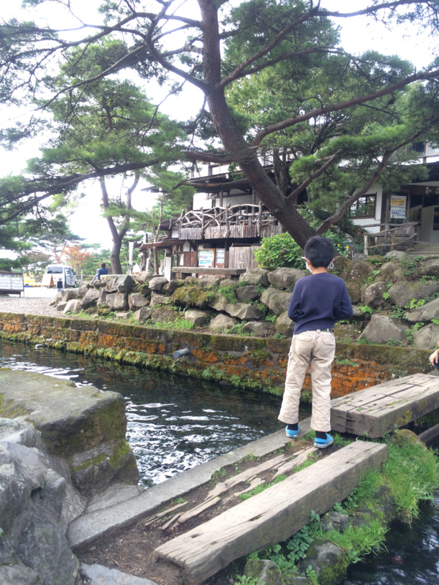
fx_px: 490
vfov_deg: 61.7
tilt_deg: -2.8
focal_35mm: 29
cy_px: 292
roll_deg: -1.1
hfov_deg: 48.2
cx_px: 220
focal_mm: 4.15
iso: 32
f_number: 2.2
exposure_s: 1/121
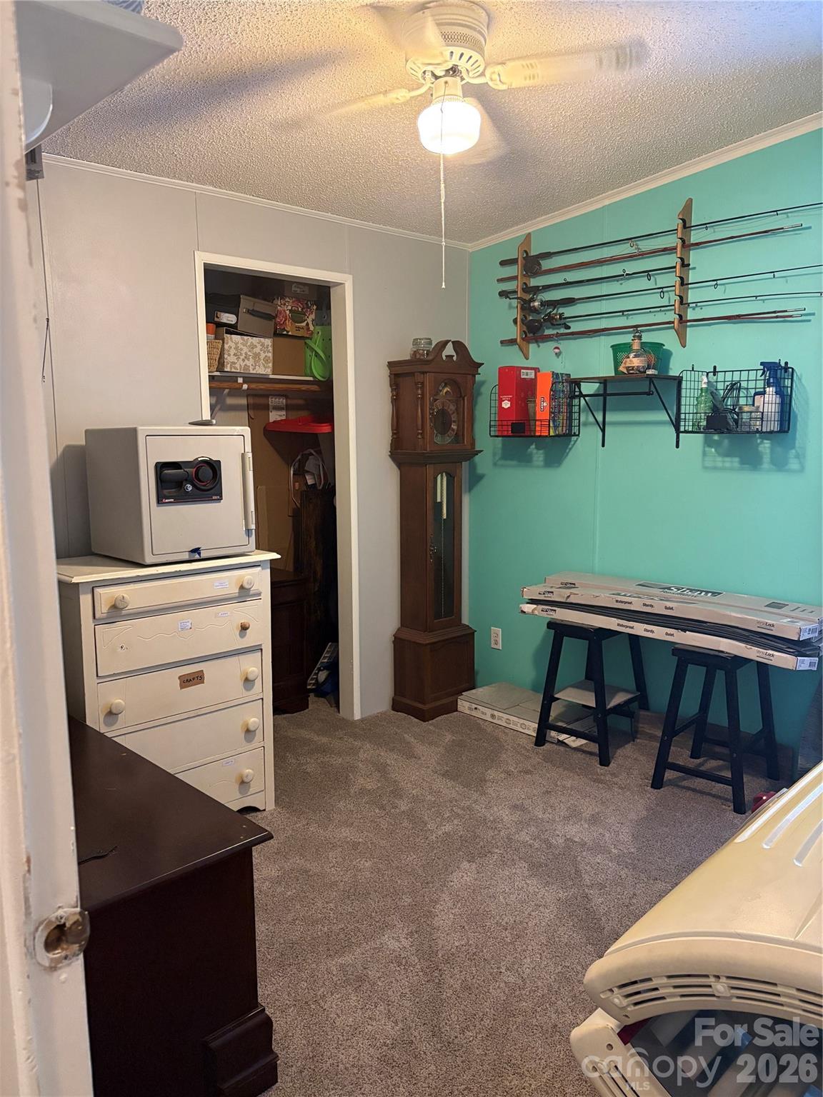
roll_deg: -0.1
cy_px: 548
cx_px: 412
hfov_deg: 53.1
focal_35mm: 26
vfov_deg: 67.3
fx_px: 824
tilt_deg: -7.5
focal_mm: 5.96
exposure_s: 1/60
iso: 500
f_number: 1.6
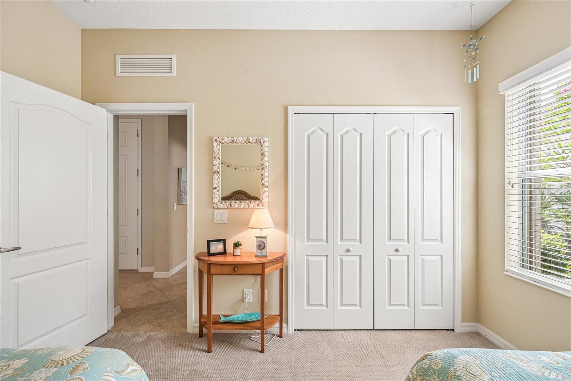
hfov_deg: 104.3
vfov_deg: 81.2
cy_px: 190
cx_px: 286
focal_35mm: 14
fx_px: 222
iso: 400
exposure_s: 1/30
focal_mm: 14
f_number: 8
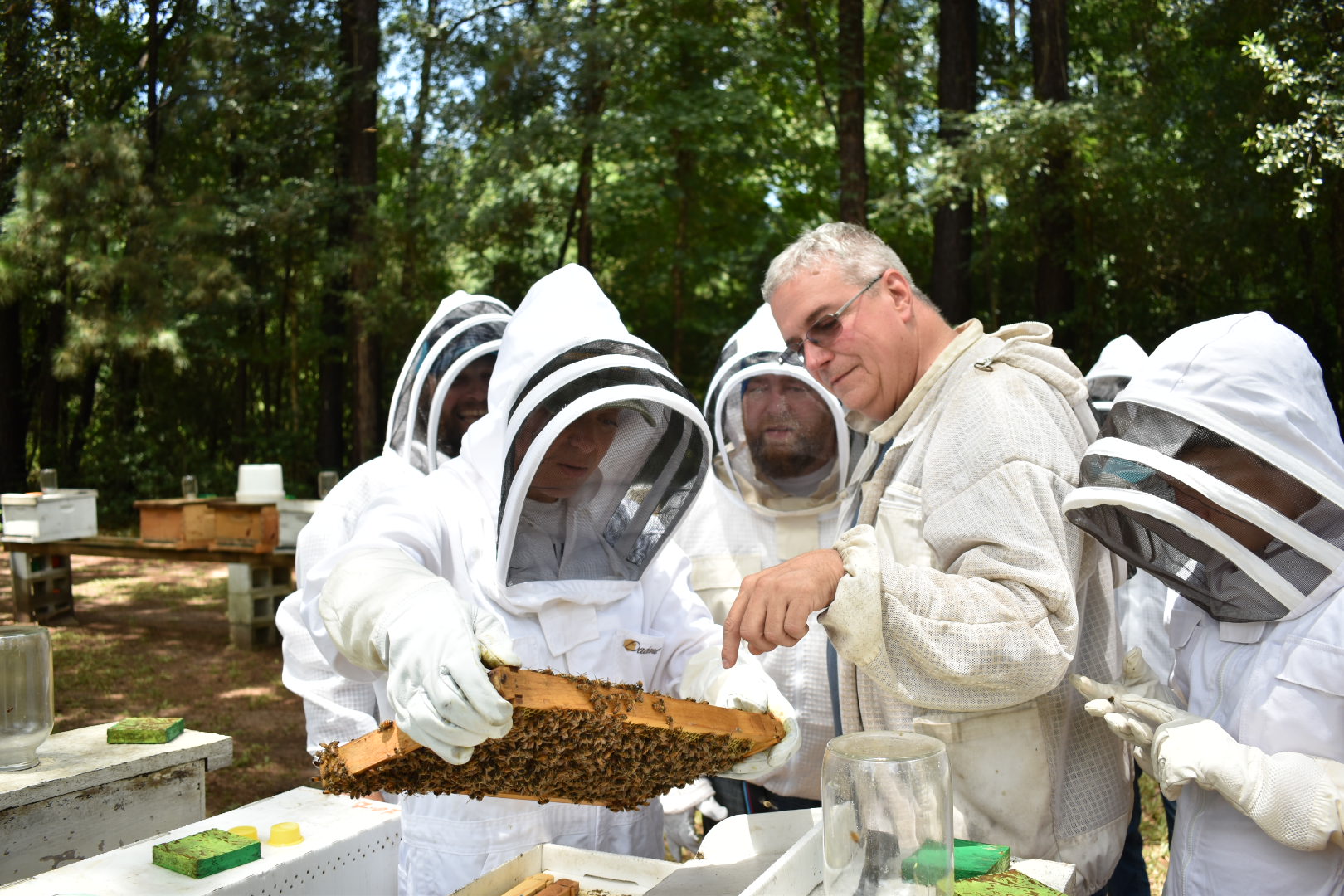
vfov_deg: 40.0
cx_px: 672
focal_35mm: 33
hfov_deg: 57.2
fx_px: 1232
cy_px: 448
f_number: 4
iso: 100
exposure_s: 1/200
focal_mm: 22
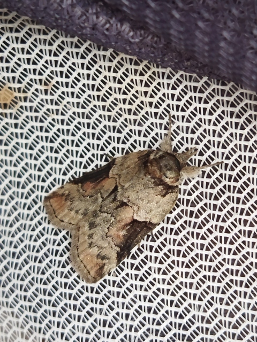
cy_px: 171
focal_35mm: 27
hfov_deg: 51.4
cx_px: 128
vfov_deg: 65.3
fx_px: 267
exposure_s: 1/50
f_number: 1.79
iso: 209
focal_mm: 4.71
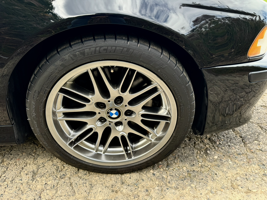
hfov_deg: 71.6
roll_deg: +1.6
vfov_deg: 56.8
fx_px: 185
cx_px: 134
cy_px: 100
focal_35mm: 24
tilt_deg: -29.6
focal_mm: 6.76
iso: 80
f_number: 1.78
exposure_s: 1/402
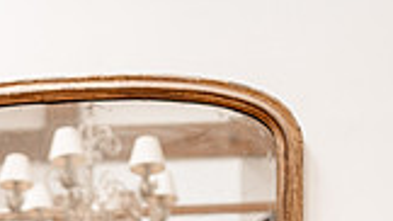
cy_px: 542
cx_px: 68
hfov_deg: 20.7
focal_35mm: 102
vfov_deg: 10.2
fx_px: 1063
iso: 320
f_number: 1.4
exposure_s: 1/200
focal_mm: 35
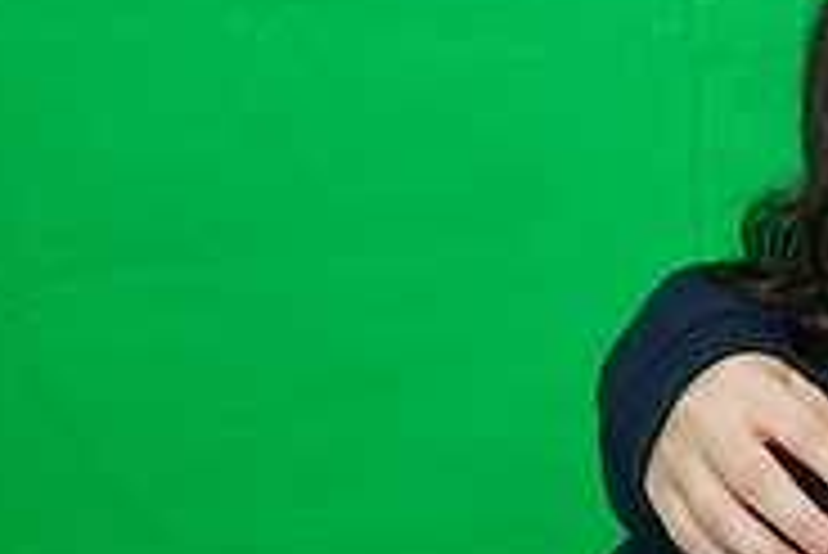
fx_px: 2463
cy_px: 83
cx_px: 1130
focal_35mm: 107
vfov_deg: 12.7
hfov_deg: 17.7
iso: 400
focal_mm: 34
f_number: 5.6
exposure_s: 1/125
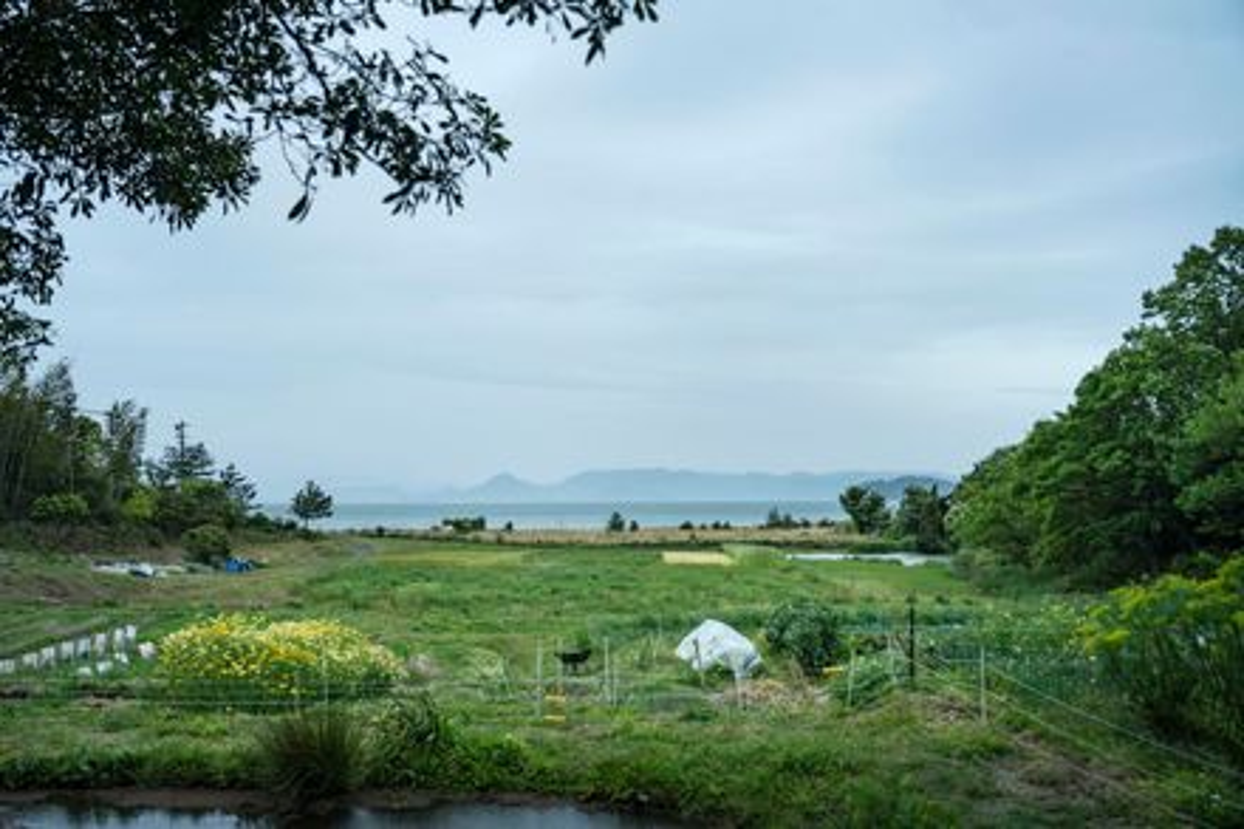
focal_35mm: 34
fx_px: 1174
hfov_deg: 55.8
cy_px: 414
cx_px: 622
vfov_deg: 38.9
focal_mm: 34
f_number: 4
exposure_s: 1/2000
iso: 100
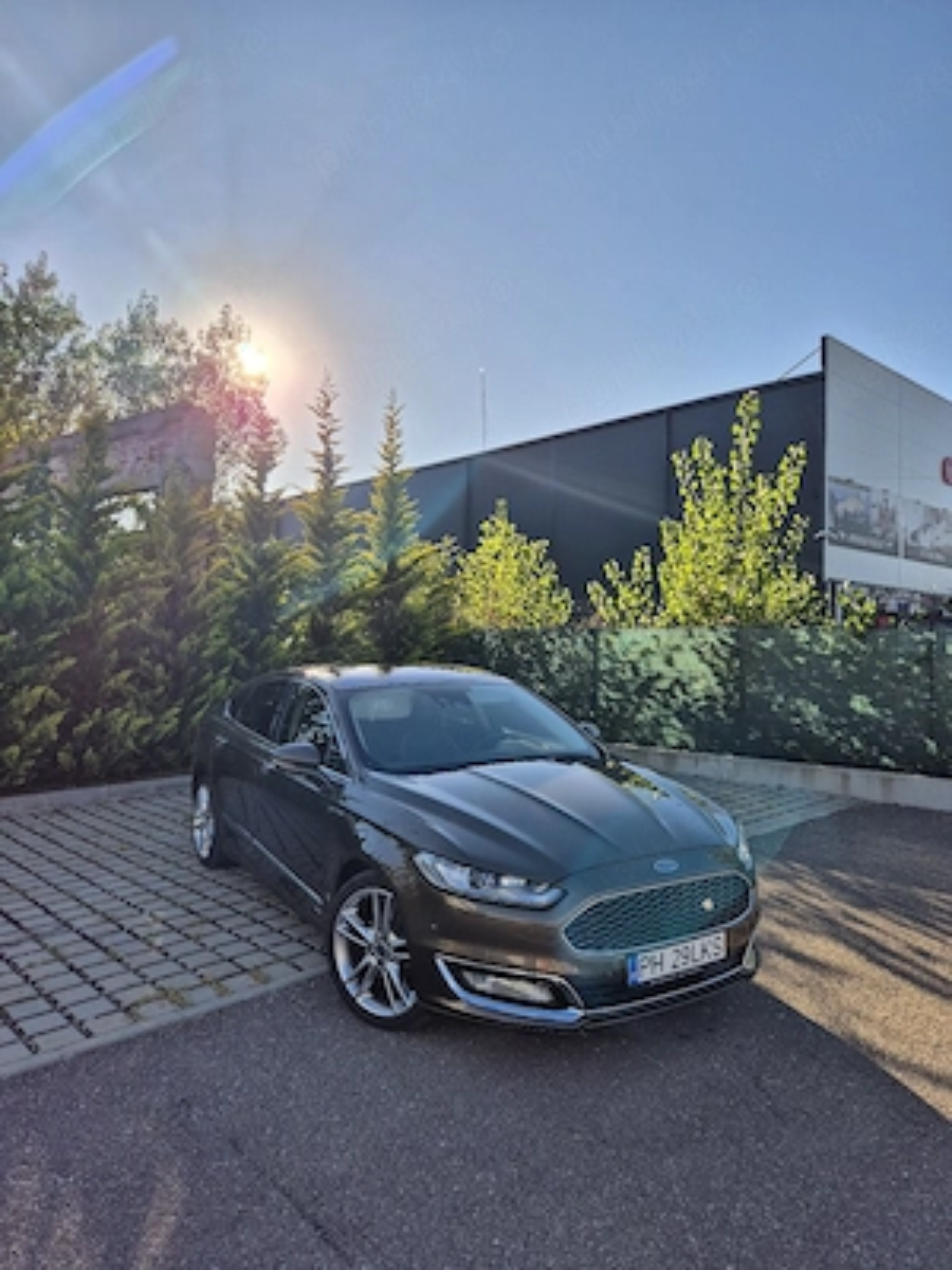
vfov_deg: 73.9
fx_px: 843
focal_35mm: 23
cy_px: 635
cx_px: 476
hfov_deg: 58.9
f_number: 1.8
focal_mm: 5.4
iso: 25
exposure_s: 1/2500
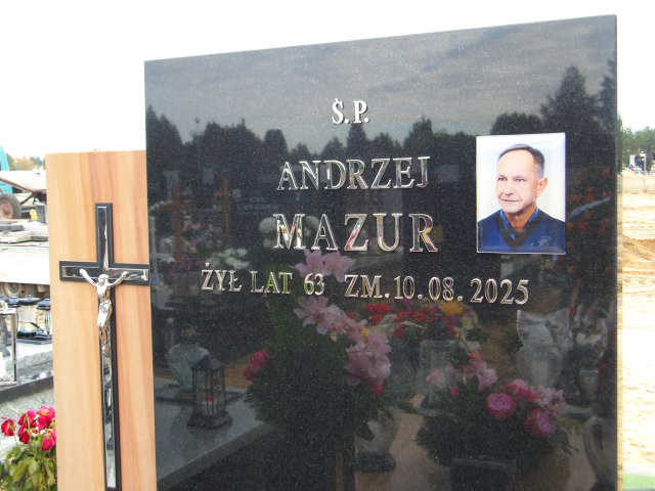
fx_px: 795
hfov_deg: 44.8
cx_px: 328
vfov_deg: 34.3
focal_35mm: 42
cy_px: 246
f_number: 3.7
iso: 100
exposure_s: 1/58
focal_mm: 7.6
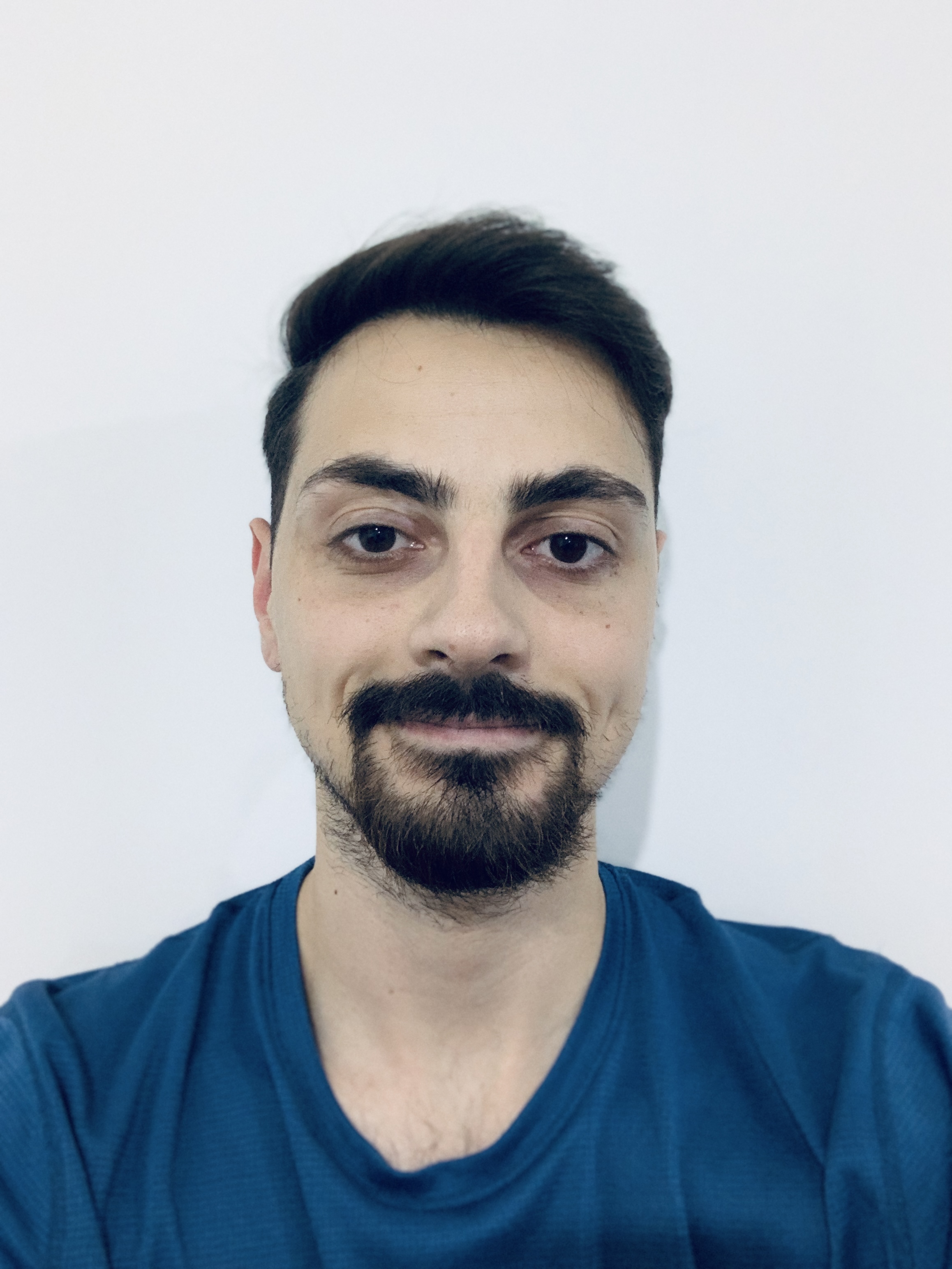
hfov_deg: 44.2
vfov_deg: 56.8
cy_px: 634
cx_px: 476
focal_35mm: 32
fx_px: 1173
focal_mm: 2.87
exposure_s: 1/31
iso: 320
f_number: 2.2
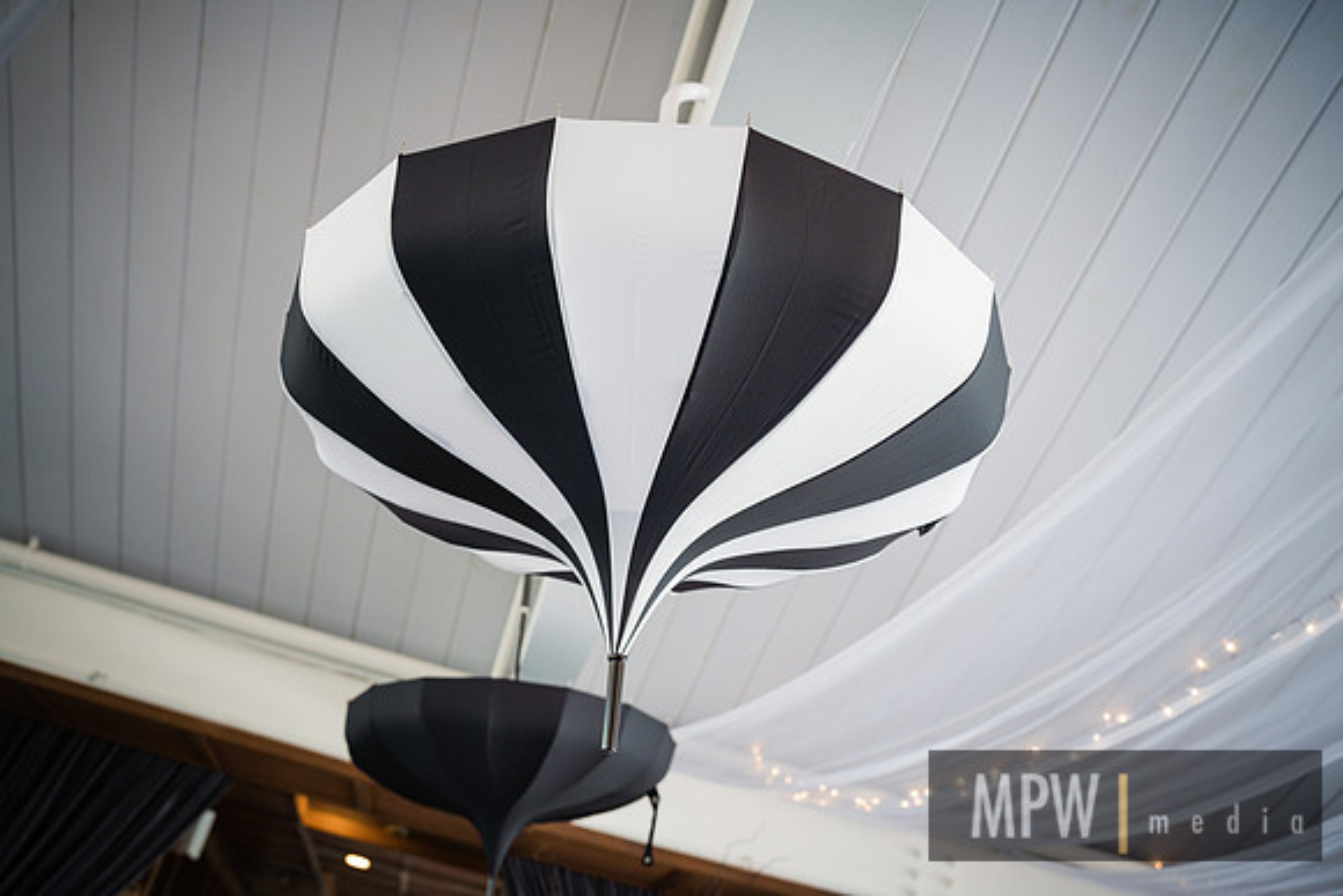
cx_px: 672
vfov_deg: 46.4
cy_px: 448
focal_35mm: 28
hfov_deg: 65.5
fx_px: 1045
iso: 250
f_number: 4
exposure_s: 1/30
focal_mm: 28
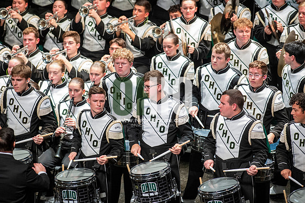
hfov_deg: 6.9
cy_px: 102
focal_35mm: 300
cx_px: 152
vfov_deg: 4.6
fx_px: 2540
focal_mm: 300
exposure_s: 1/400
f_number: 5.6
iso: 5000
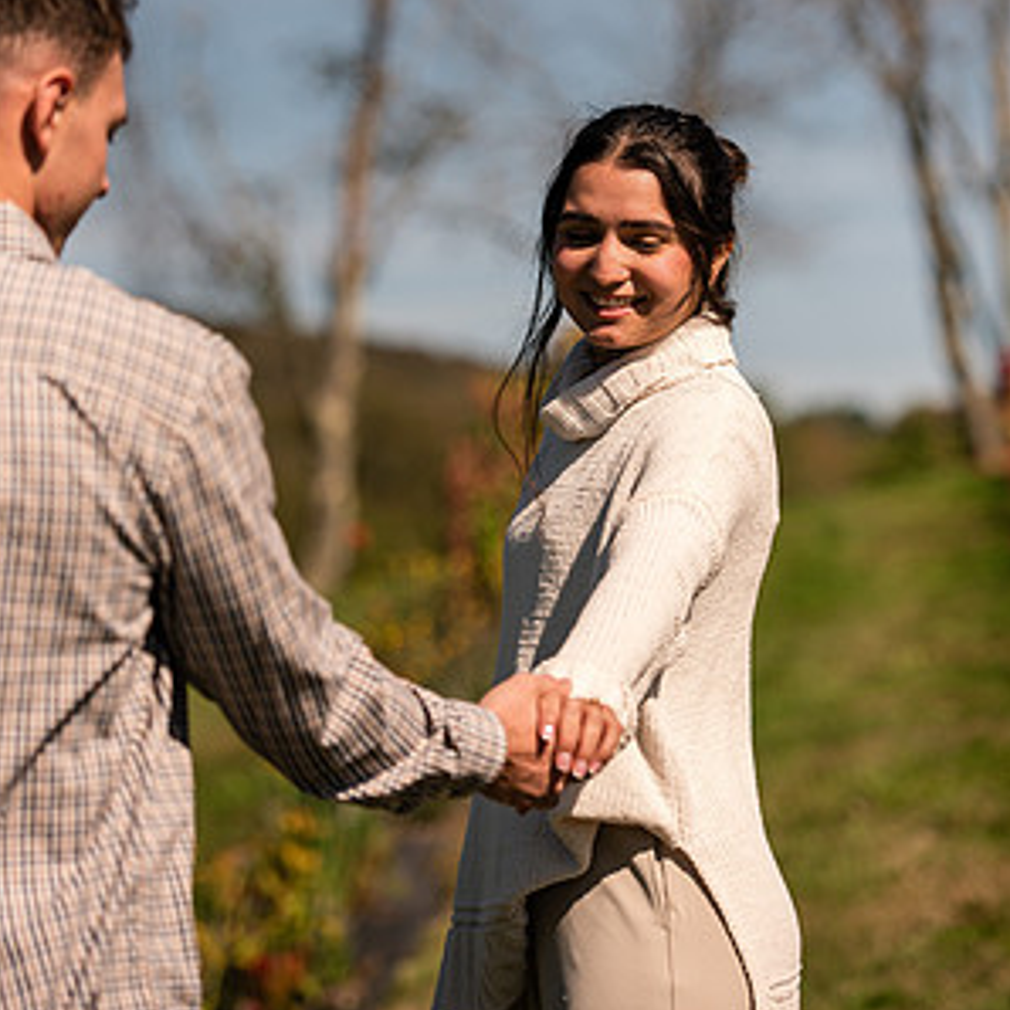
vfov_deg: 11.7
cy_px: 322
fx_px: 4919
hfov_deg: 11.7
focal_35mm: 149
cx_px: 505
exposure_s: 1/4000
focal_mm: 116
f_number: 3.2
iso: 100
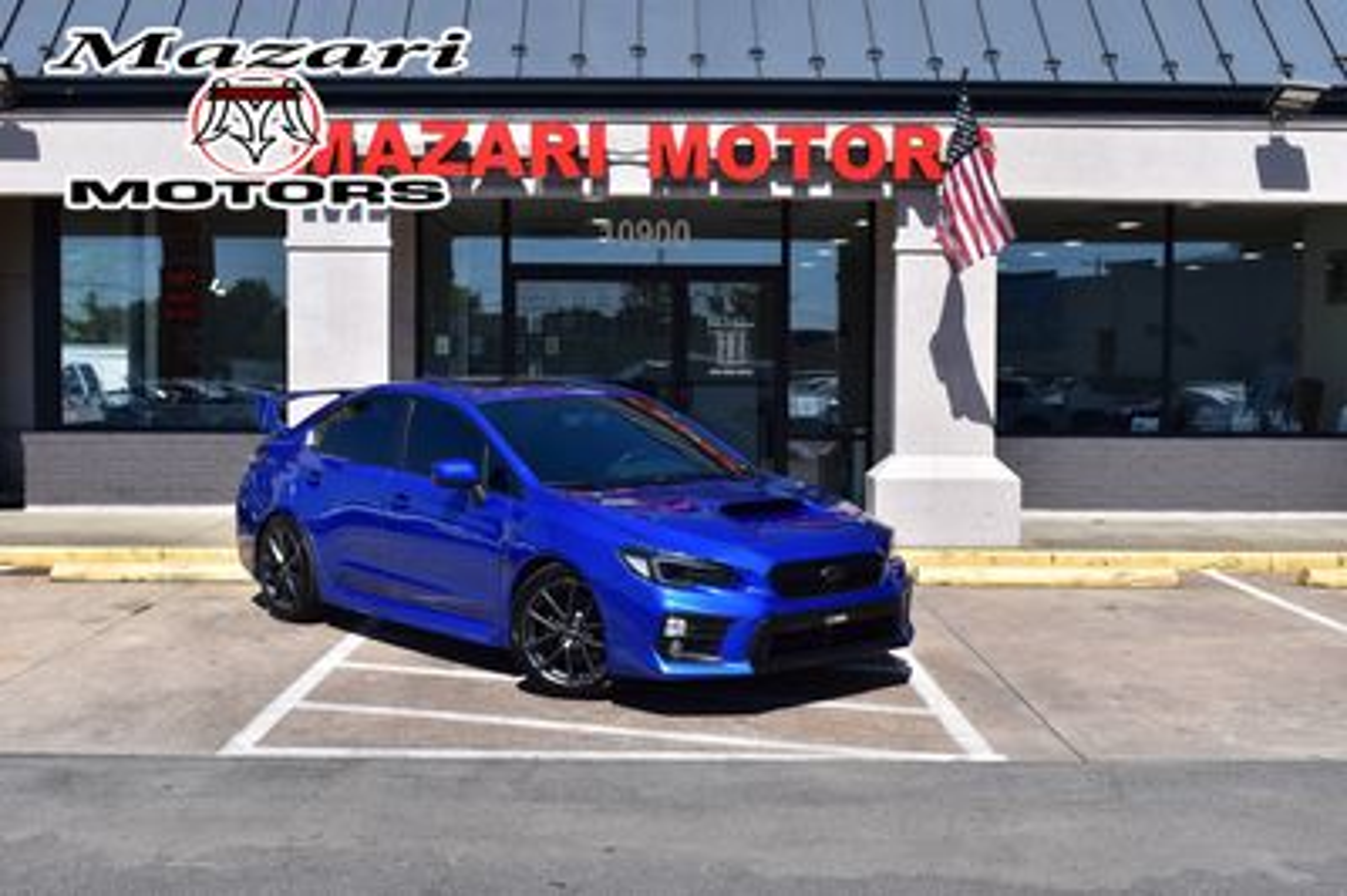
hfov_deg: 45.0
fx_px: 1626
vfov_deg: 30.8
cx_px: 674
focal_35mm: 44
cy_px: 448
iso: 320
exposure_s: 1/500
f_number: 11
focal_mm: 29
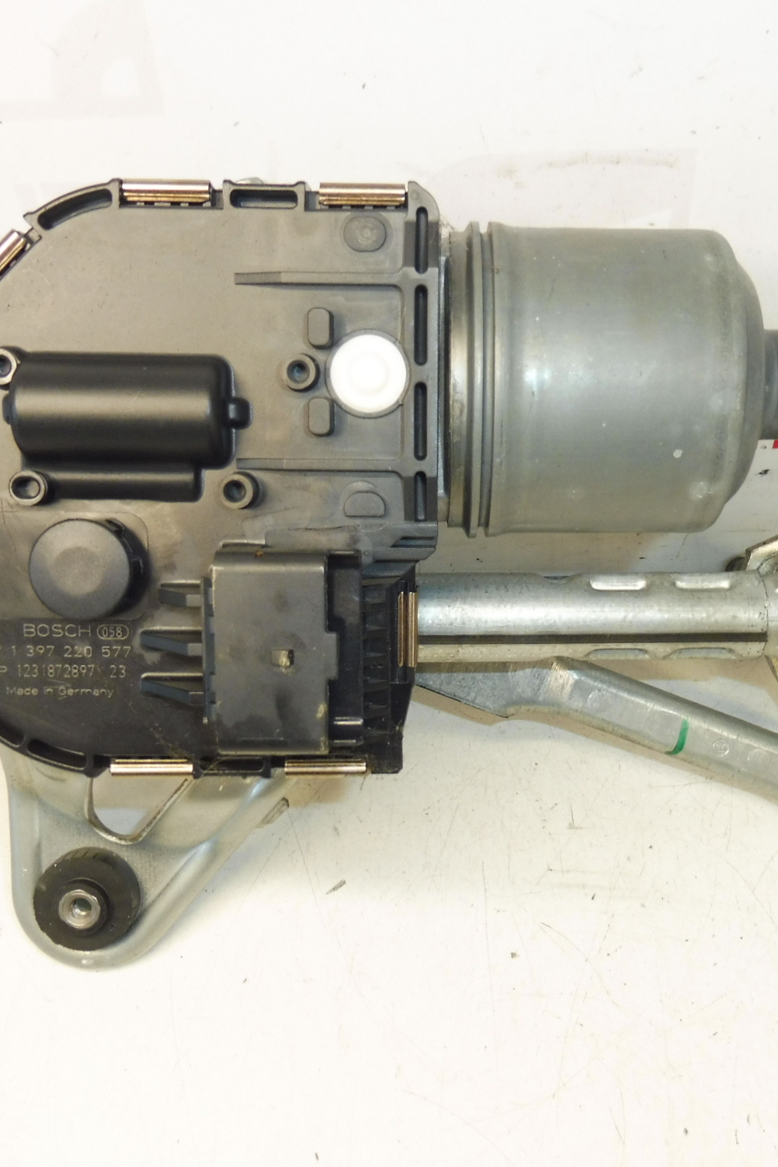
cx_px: 478
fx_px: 1103
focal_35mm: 34
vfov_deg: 55.8
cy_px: 591
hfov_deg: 38.7
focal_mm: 4.3
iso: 200
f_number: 3.5
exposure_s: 1/60
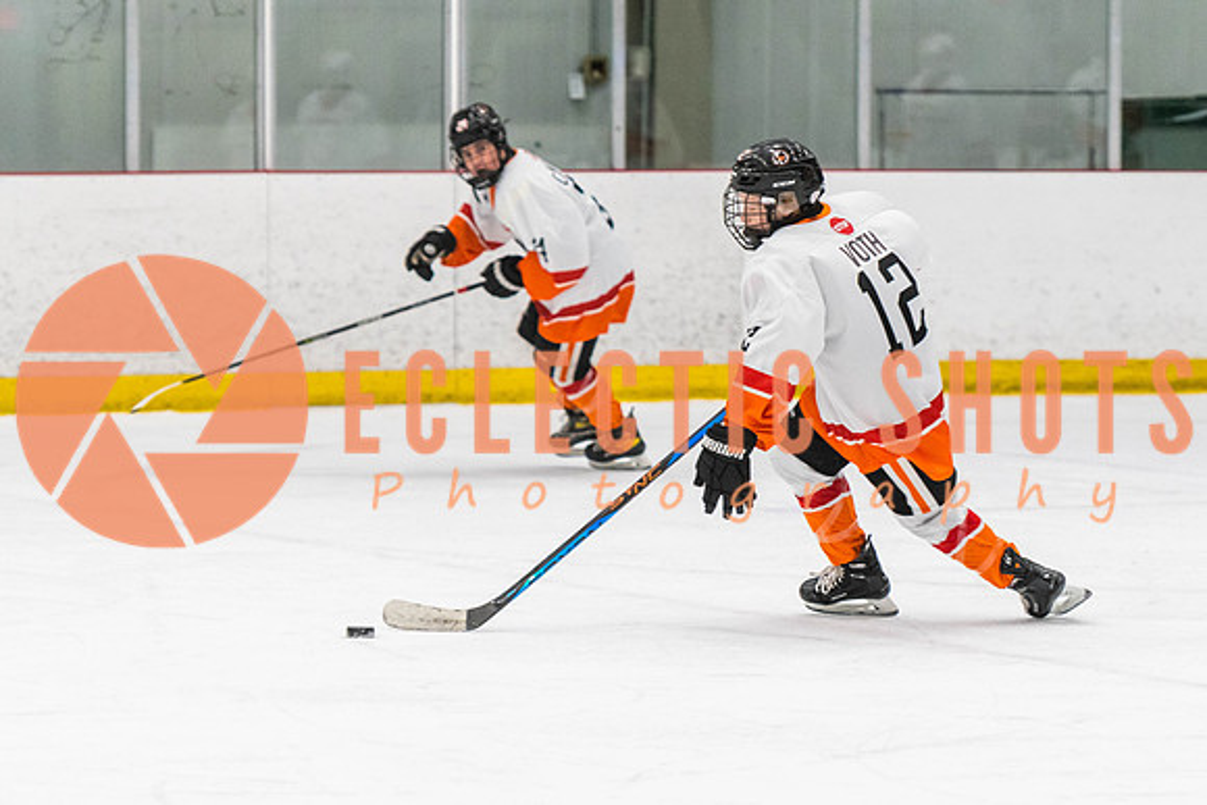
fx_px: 6697
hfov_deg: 10.3
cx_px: 862
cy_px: 456
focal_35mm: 200
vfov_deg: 6.9
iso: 1250
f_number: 2.8
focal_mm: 120
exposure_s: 1/640
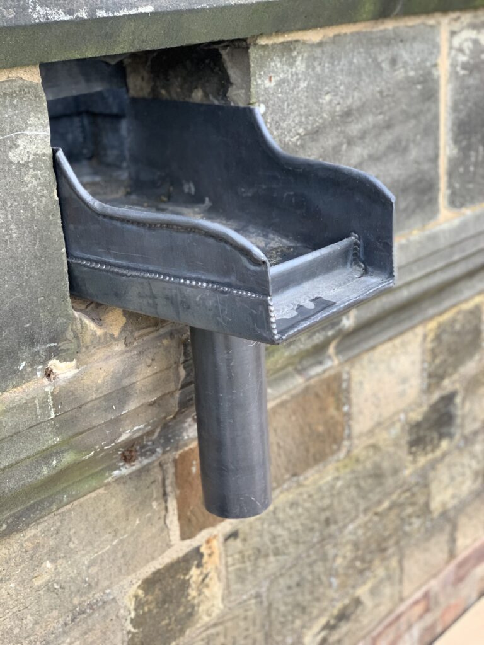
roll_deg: +3.3
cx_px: 242
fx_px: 969
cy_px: 322
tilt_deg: -19.3
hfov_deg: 28.0
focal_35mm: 52
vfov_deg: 36.8
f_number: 2.4
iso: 125
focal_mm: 6
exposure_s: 1/66
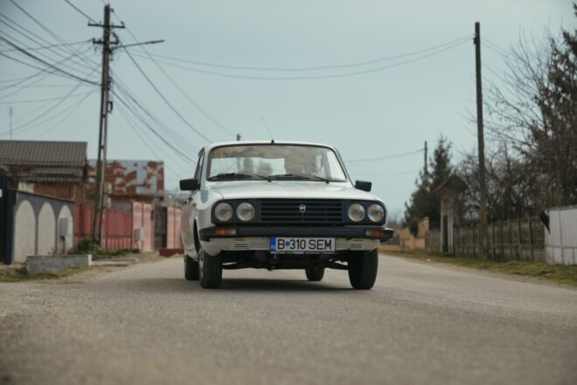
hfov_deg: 28.8
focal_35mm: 70
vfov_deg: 19.5
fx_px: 1123
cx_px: 288
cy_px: 192
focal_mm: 70
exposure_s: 1/500
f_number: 2.8
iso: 400
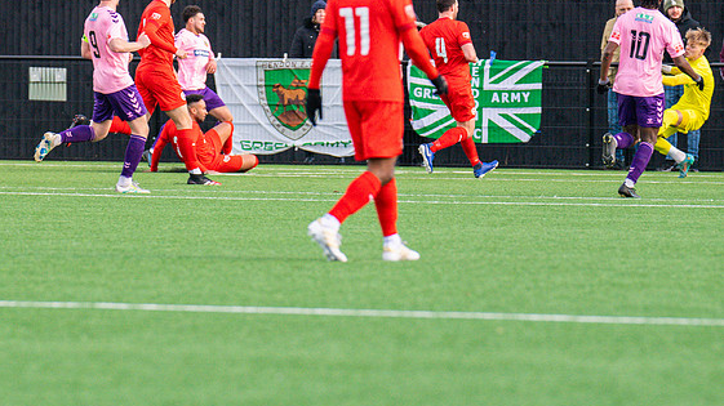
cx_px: 243
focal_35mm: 508
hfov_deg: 4.3
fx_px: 9748
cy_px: 158
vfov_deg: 2.4
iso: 1250
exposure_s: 1/1250
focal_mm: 240
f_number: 4
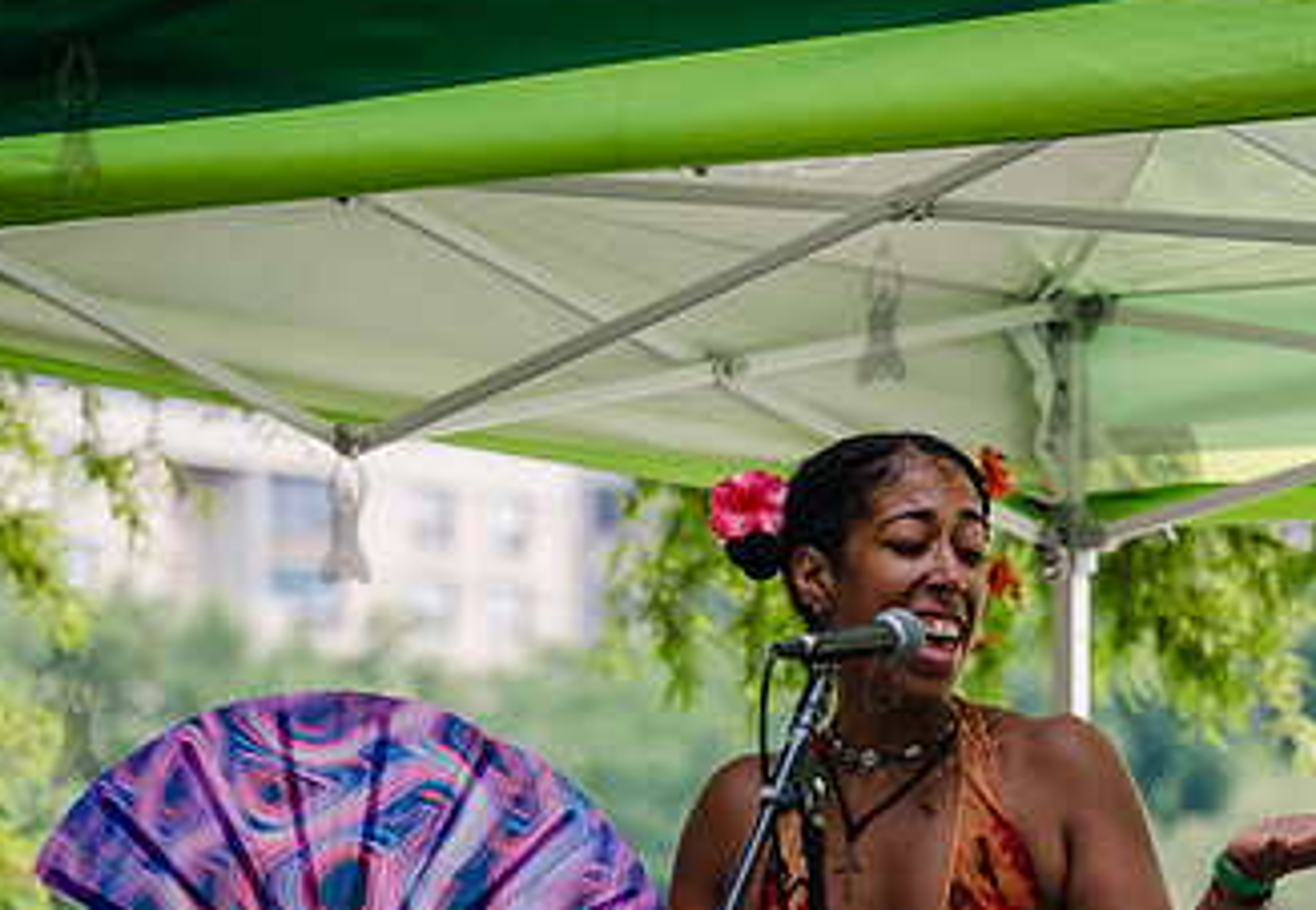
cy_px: 561
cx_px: 888
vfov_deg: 5.6
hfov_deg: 8.1
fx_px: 9280
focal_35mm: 251
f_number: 4
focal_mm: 116
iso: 640
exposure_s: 1/1250
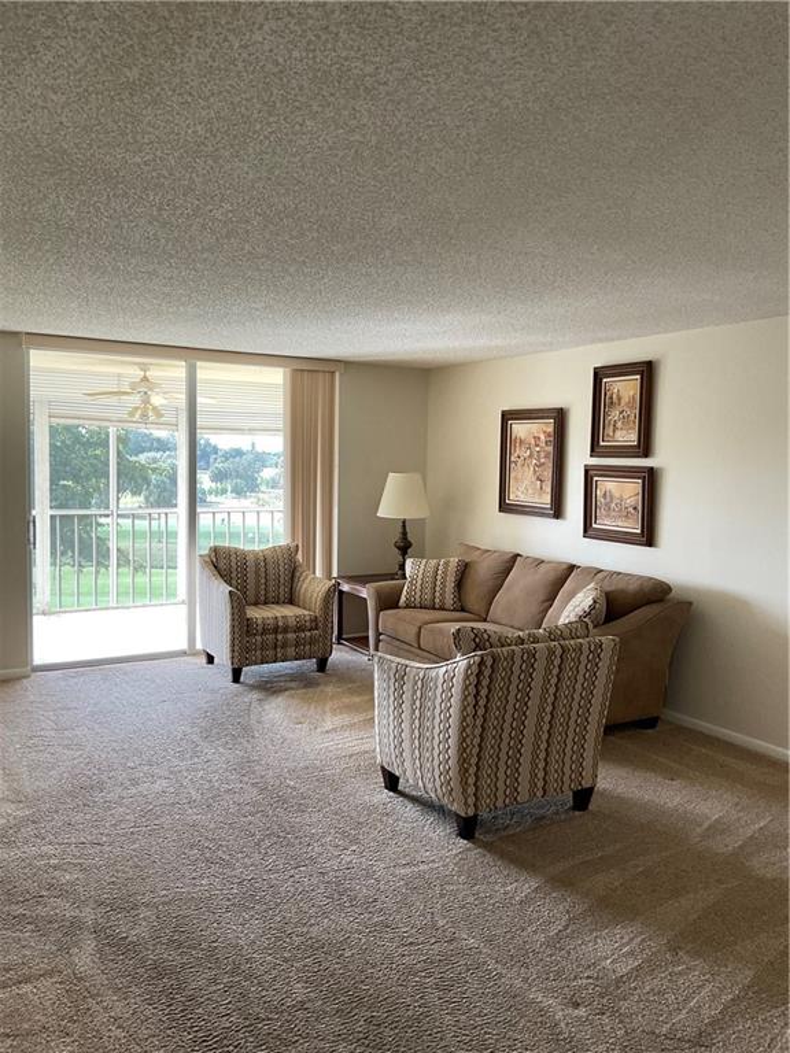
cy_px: 526
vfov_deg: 61.7
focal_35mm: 29
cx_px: 395
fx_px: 882
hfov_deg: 48.2
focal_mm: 3
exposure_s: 1/120
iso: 64
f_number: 1.8
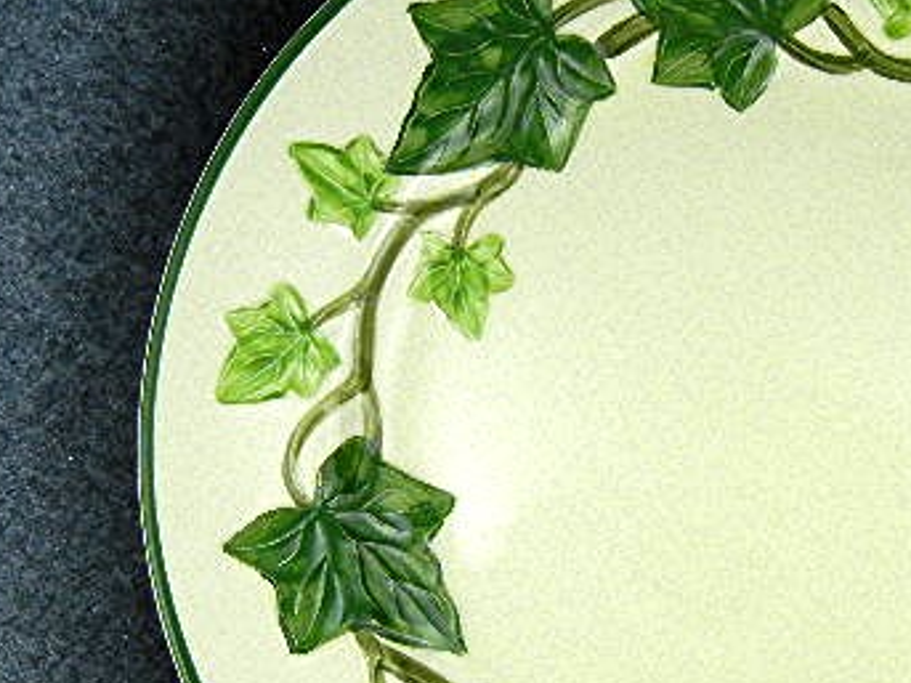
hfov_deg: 33.1
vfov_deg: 26.0
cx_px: 768
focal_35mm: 56
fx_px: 1473
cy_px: 444
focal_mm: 5.4
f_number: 3.5
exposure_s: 1/58.2
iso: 400
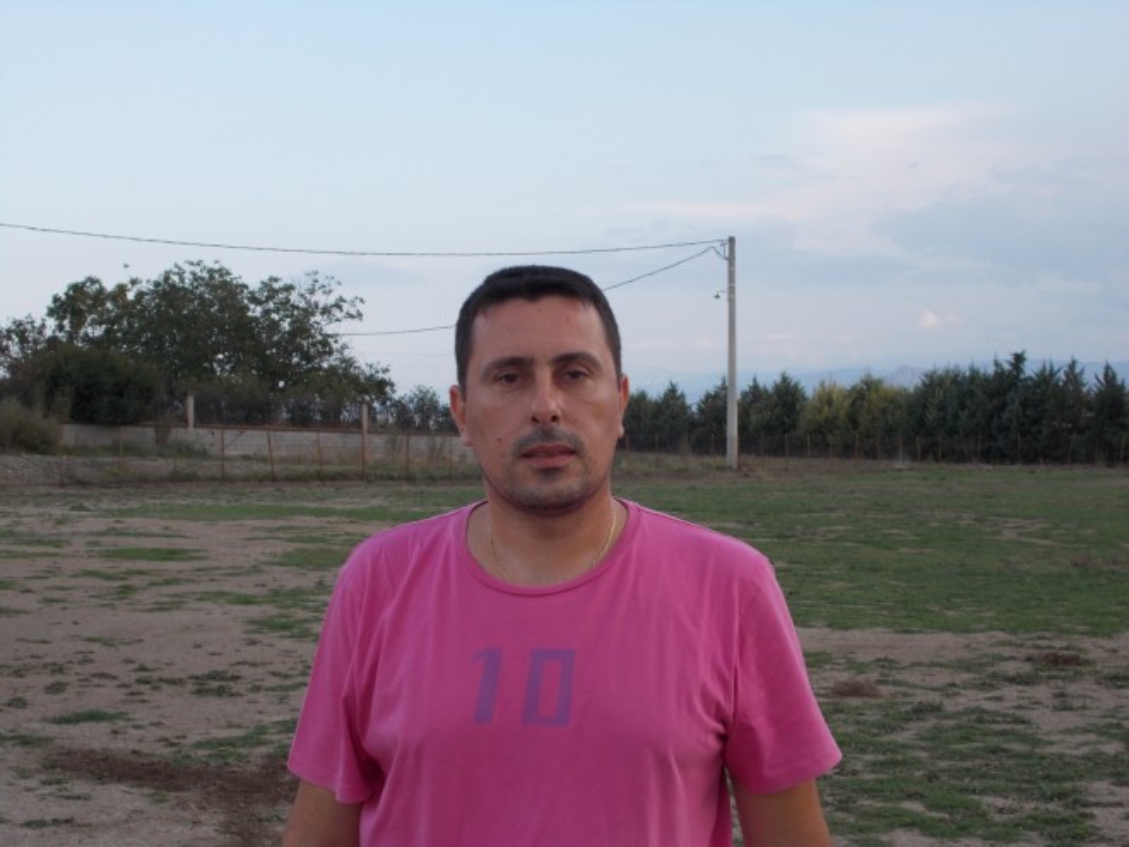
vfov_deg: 22.3
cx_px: 564
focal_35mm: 66
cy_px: 424
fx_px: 2153
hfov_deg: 29.4
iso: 80
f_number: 5.3
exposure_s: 1/100
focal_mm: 11.8
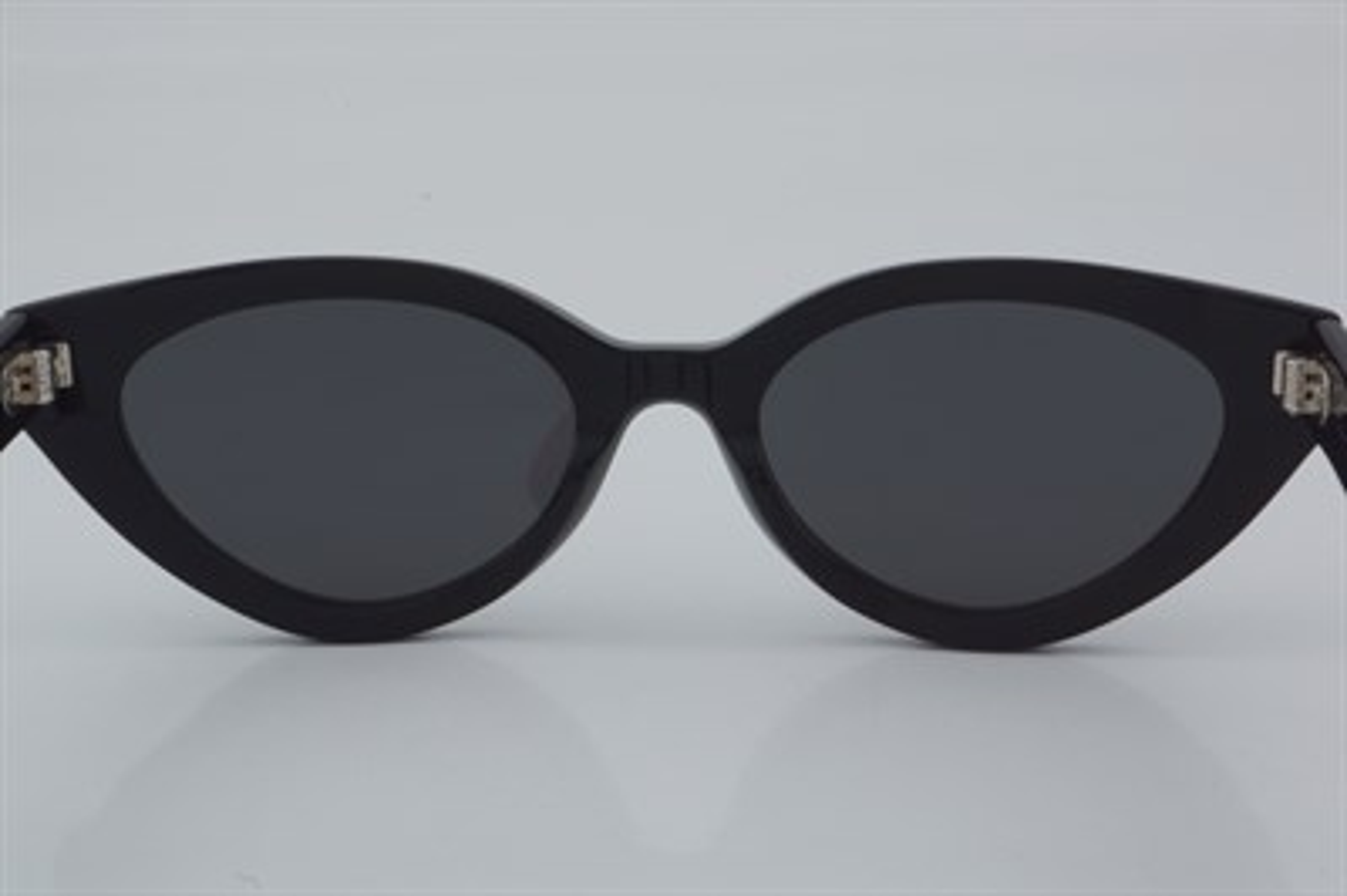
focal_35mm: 82
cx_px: 674
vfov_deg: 16.5
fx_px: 3084
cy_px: 448
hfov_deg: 24.6
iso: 100
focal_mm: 55
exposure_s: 1/4
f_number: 32
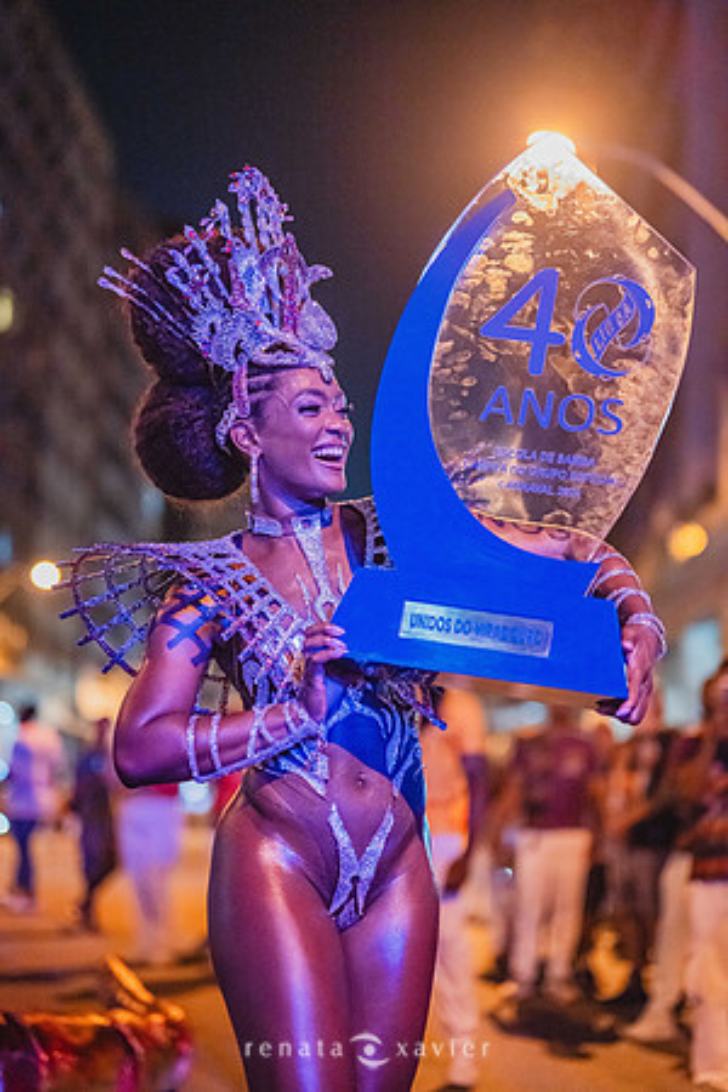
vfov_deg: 39.6
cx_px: 364
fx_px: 1517
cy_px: 546
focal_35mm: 50
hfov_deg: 27.0
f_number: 1.2
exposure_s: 1/250
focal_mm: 50
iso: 6400
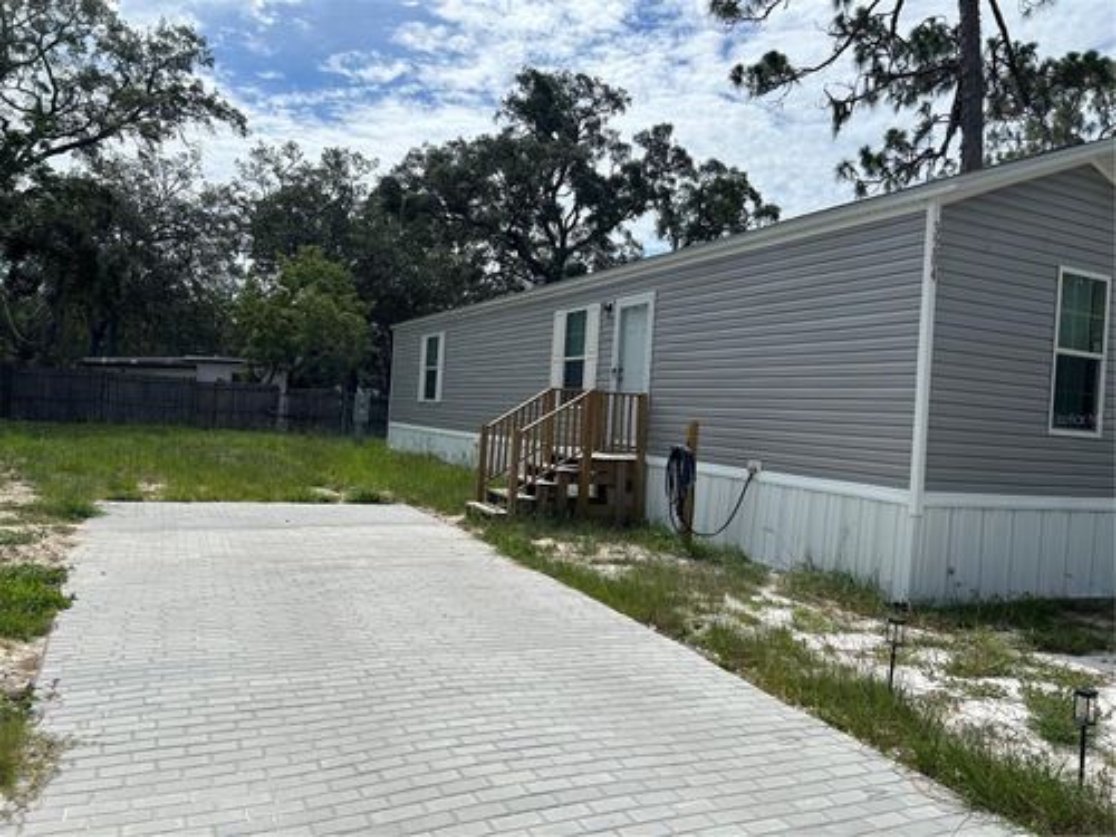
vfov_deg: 53.1
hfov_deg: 67.3
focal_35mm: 26
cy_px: 418
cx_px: 558
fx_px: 838
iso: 50
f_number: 1.5
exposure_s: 1/7463
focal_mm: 5.7
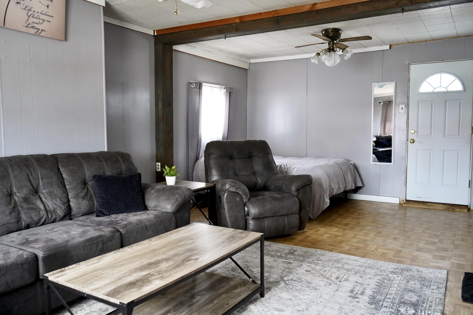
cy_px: 158
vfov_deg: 46.4
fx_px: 368
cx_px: 236
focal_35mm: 28
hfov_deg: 65.5
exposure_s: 1/160
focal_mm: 28
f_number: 3.5
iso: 4000
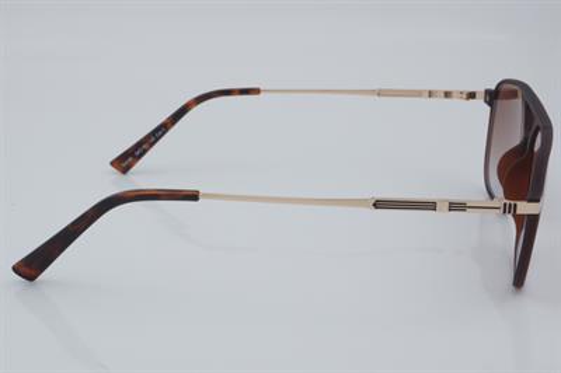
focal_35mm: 75
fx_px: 1168
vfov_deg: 18.2
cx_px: 280
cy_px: 186
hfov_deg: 27.0
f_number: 32
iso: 100
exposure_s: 1/4
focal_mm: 50
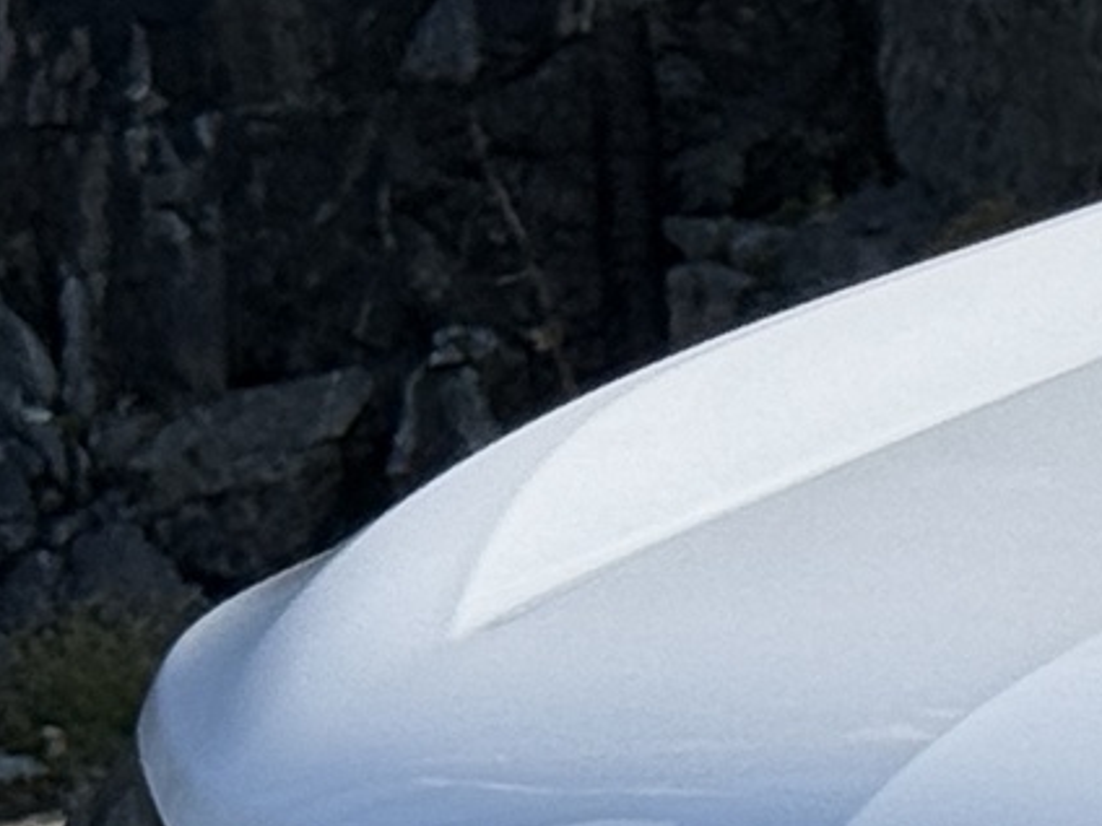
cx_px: 2864
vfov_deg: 4.5
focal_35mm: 326
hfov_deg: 5.8
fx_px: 10378
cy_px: 925
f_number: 1.78
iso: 64
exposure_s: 1/6024
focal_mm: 6.76
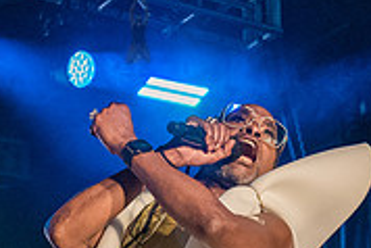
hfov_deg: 12.7
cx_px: 198
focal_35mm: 162
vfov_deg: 8.4
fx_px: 1671
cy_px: 277
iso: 4000
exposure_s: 1/1000
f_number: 4
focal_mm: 38
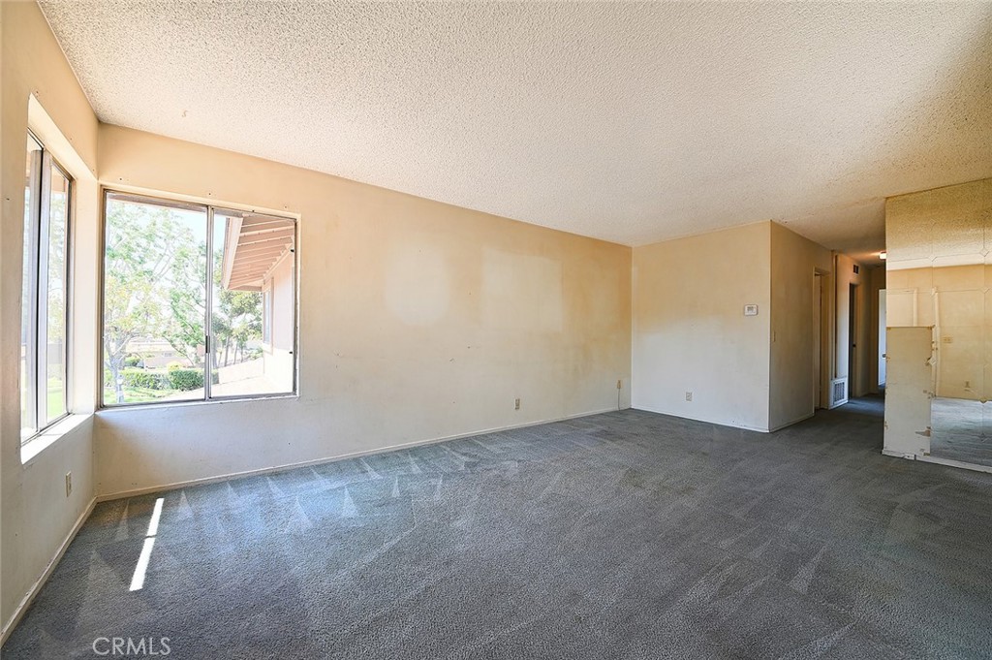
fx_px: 385
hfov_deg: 104.3
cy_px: 330
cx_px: 496
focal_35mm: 14
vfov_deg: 81.1
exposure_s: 1/20
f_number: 8
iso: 250
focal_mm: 14
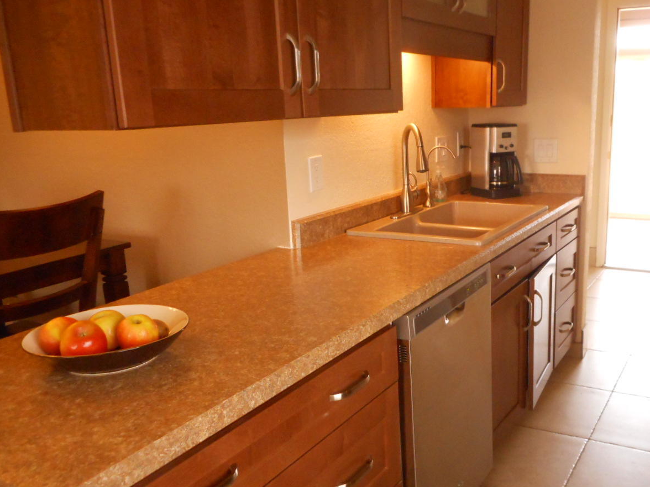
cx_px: 423
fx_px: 638
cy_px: 264
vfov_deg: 41.8
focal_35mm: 34
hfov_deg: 53.1
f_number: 3.7
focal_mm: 4.5
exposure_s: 1/30
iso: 400
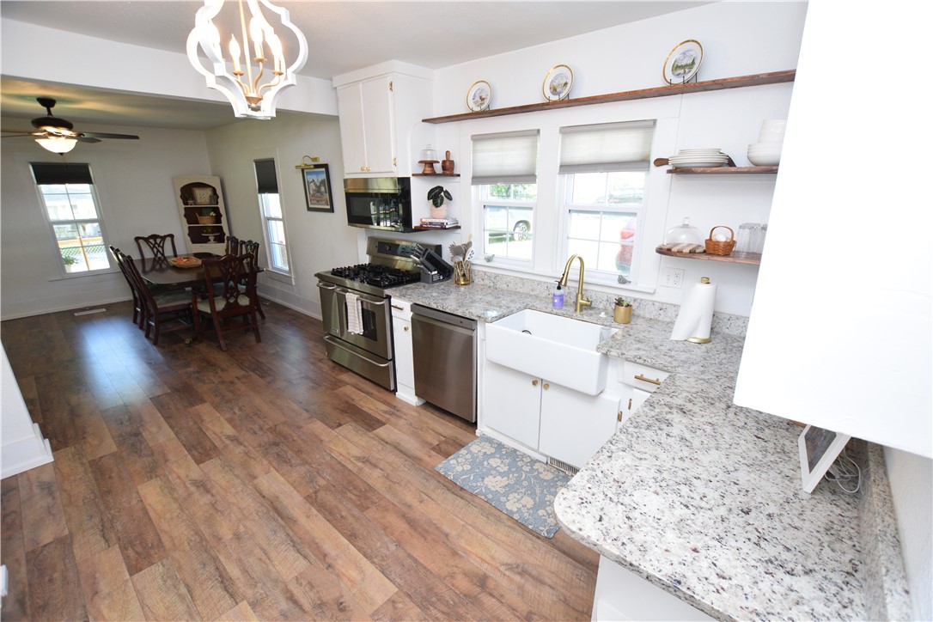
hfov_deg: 100.4
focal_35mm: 15
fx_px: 389
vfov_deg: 77.3
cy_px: 311
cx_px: 466
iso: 450
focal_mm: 10
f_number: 4
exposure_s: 1/60
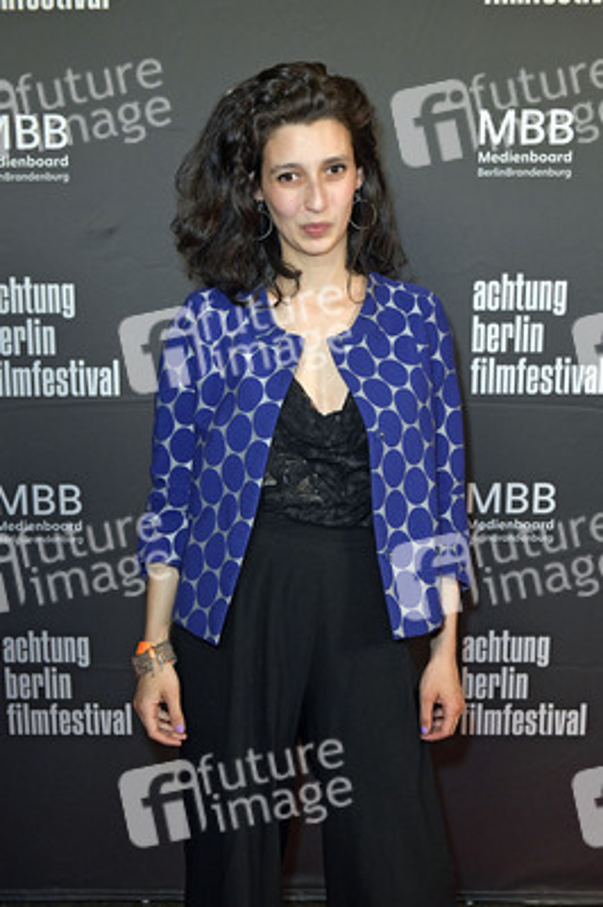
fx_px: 956
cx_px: 302
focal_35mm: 38
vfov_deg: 50.7
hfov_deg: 35.0
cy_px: 454
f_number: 6.3
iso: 2000
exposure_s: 1/250
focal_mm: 38
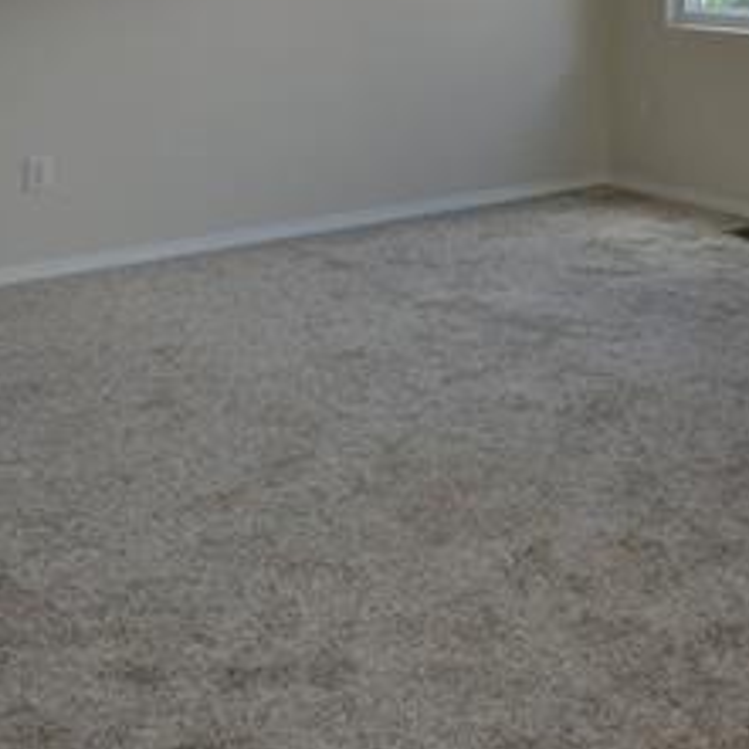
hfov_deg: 27.2
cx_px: 912
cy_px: -71
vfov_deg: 28.3
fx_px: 1346
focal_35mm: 55
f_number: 9
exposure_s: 1/160
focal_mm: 14
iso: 1250
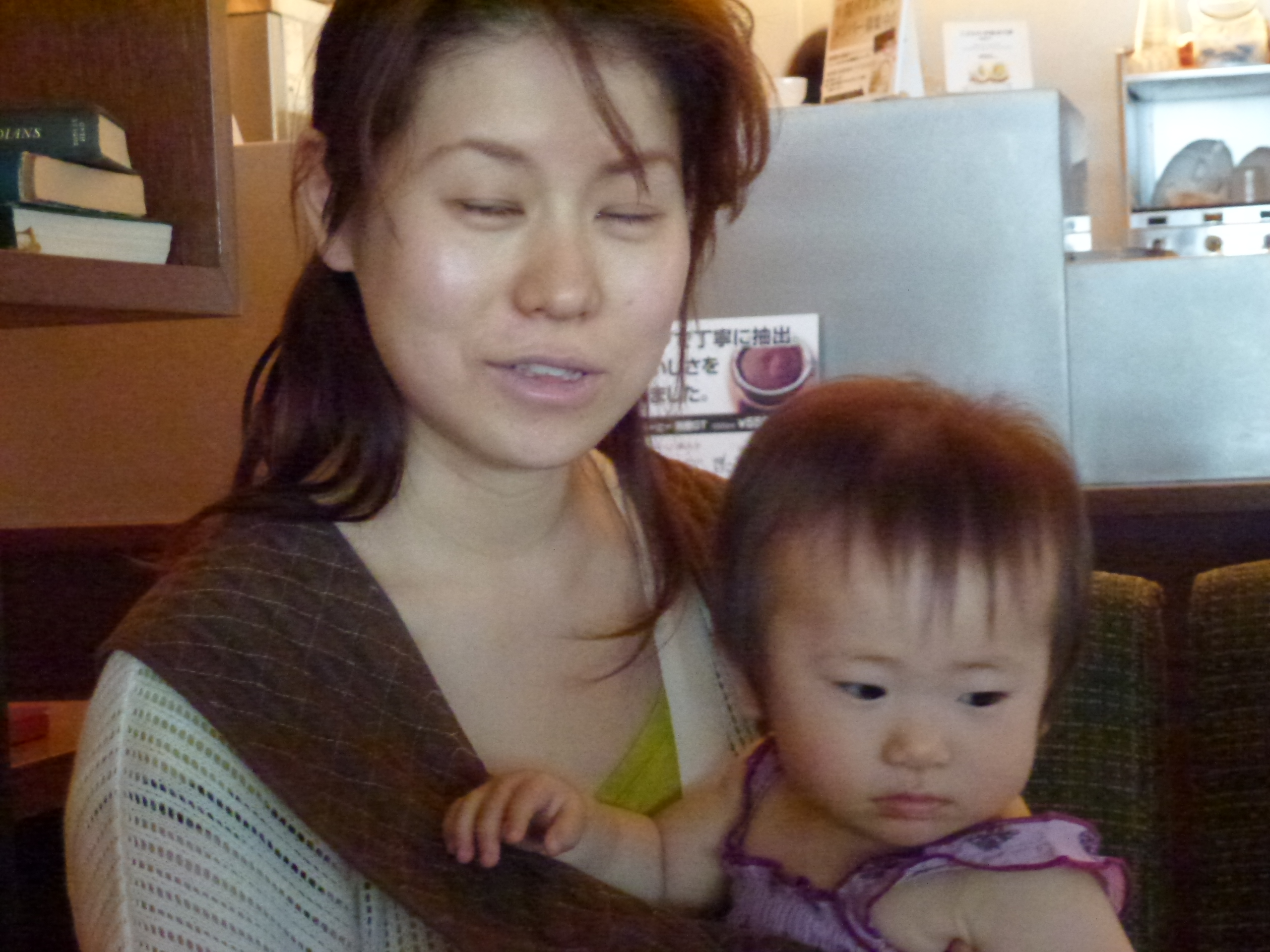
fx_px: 2788
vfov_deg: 19.4
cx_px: 635
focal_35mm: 76
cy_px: 476
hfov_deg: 25.7
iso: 1600
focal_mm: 13.6
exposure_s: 1/40
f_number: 4.7
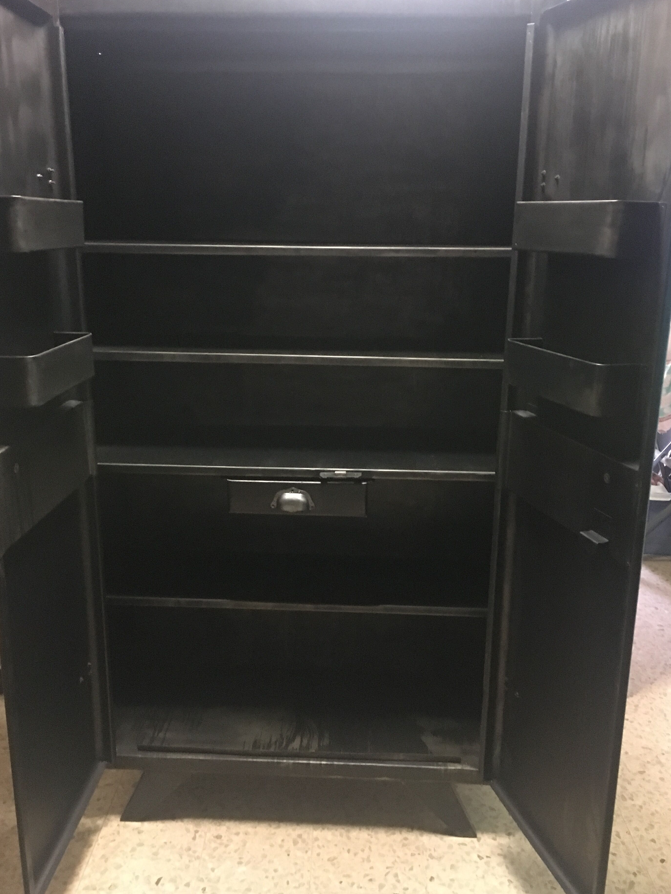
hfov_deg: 44.2
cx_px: 334
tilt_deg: -16.7
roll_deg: +0.3
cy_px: 459
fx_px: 827
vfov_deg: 56.8
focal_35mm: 32
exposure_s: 1/17
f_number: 2.2
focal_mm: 4.15
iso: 320
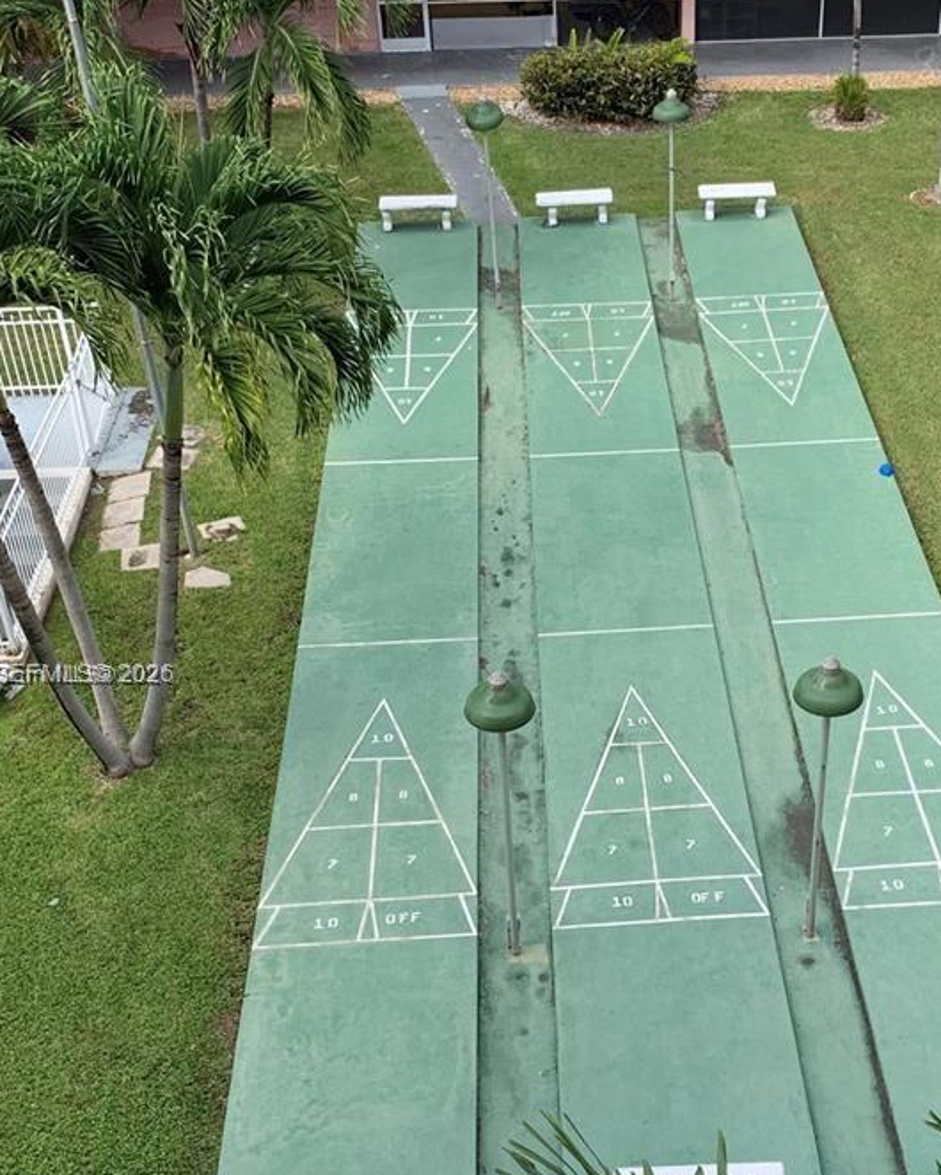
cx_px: 644
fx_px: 1601
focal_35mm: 46
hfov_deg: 32.4
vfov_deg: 40.2
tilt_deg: -36.5
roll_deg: +1.1
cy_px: 676
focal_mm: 4.25
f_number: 1.8
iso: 25
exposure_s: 1/594
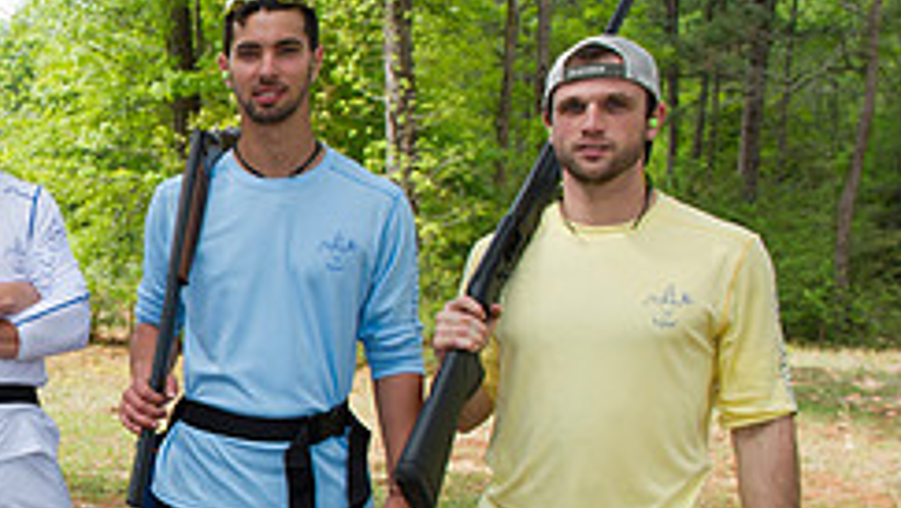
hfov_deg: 30.0
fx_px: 1434
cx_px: -171
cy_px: 393
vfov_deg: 19.9
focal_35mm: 60
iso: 400
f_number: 7.1
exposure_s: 1/250
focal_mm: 24
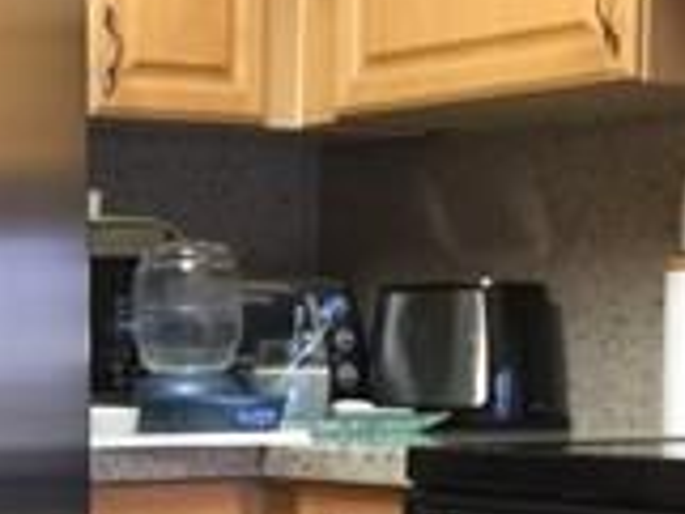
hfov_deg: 16.5
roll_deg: -0.2
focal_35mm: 115
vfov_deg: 12.7
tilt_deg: -5.2
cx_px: -85
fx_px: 2277
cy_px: 544
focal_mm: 4.15
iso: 100
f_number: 2.2
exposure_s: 1/17
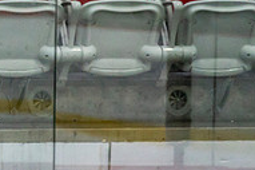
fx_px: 7261
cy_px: 235
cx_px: -215
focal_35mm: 1026
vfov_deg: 1.3
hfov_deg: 2.0
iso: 1000
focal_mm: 200
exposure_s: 1/640
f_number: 2.8
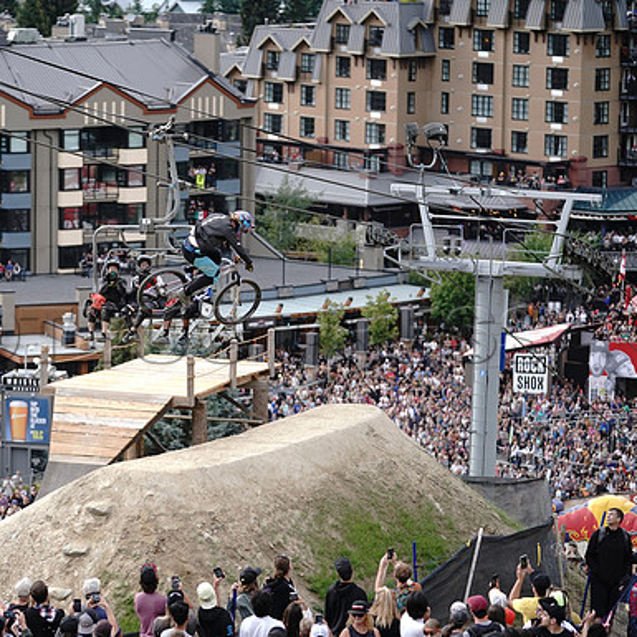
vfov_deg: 11.0
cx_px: 162
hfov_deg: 11.0
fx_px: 3310
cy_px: 318
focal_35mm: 159
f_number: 2.8
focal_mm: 124
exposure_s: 1/1000
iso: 400
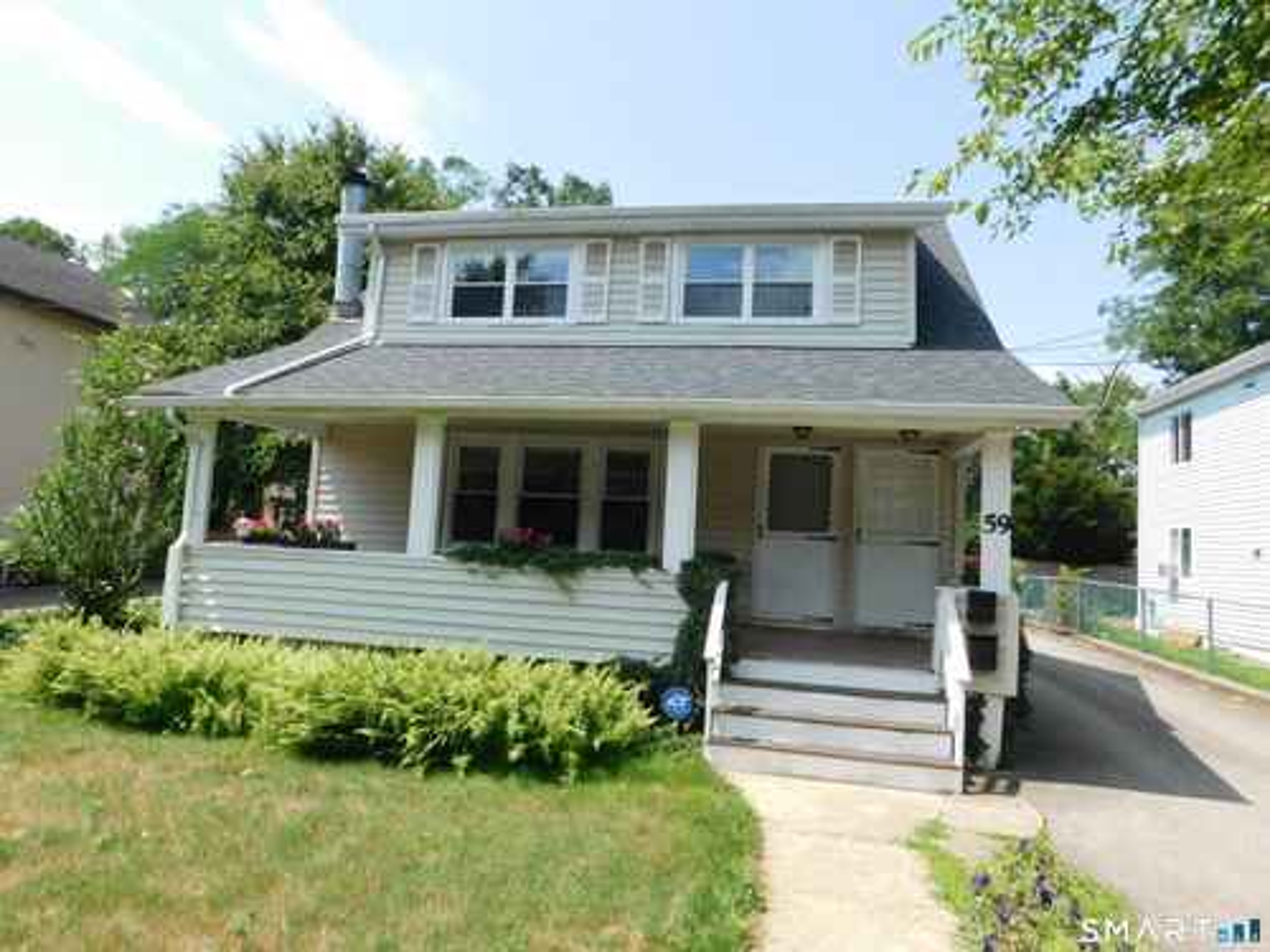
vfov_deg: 58.9
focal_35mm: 23
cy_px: 476
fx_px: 844
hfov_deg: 73.9
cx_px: 635
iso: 125
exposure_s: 1/1000
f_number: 3
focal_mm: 4
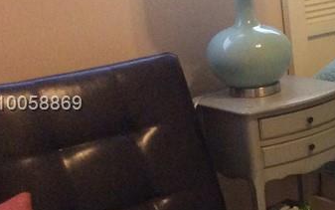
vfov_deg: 12.7
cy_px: 105
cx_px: 489
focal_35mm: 103
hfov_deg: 18.2
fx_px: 941
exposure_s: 1/20
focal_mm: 3.3
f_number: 2.4
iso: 320
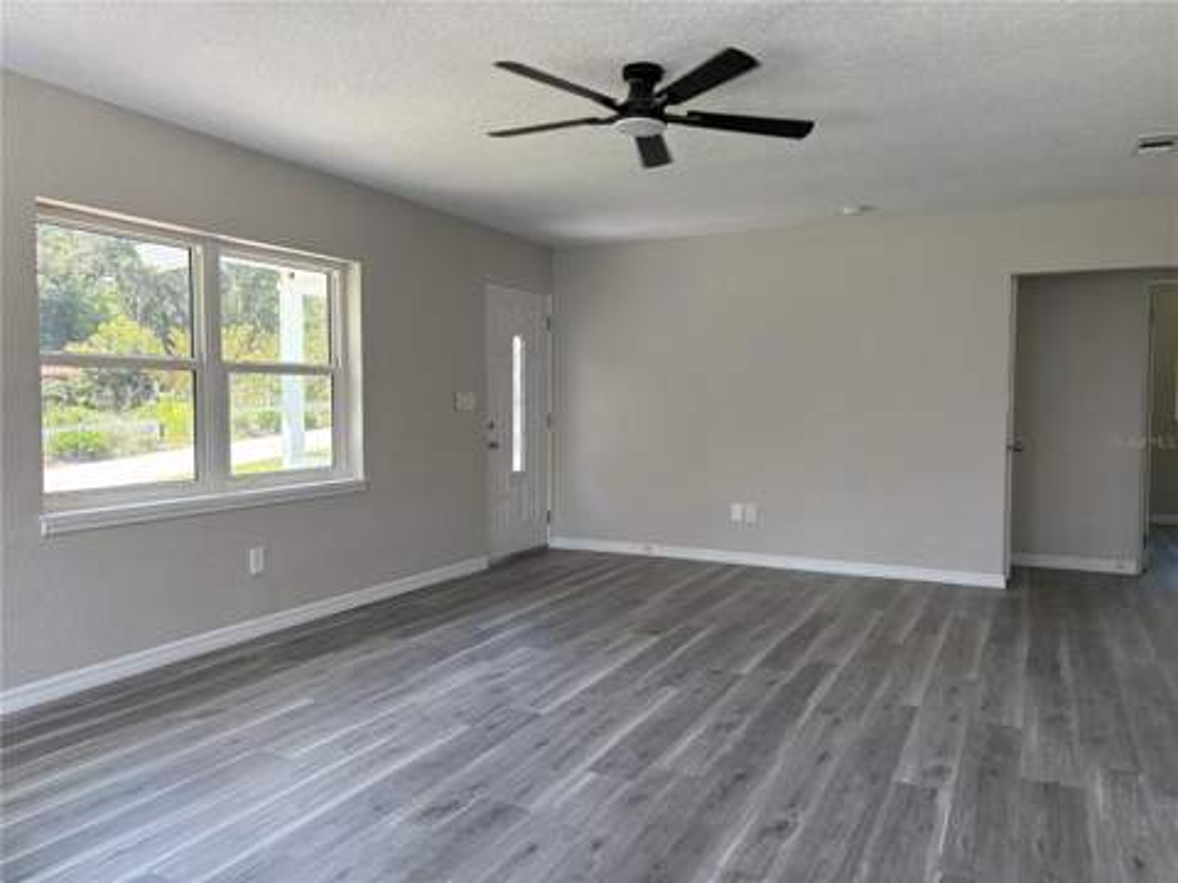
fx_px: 885
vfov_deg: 53.1
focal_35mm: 26
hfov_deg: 67.3
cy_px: 442
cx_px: 589
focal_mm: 5.96
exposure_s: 1/238
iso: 125
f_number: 1.6
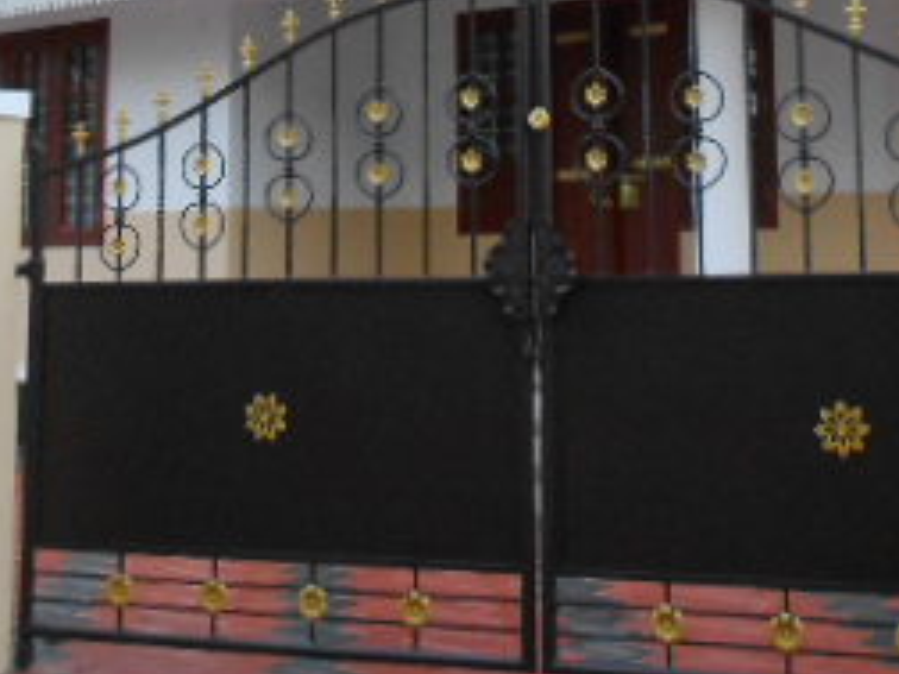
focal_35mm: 66
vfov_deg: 21.3
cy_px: -39
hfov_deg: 29.2
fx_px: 1714
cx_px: 585
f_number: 3.2
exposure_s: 1/30
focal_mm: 4.6
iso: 320
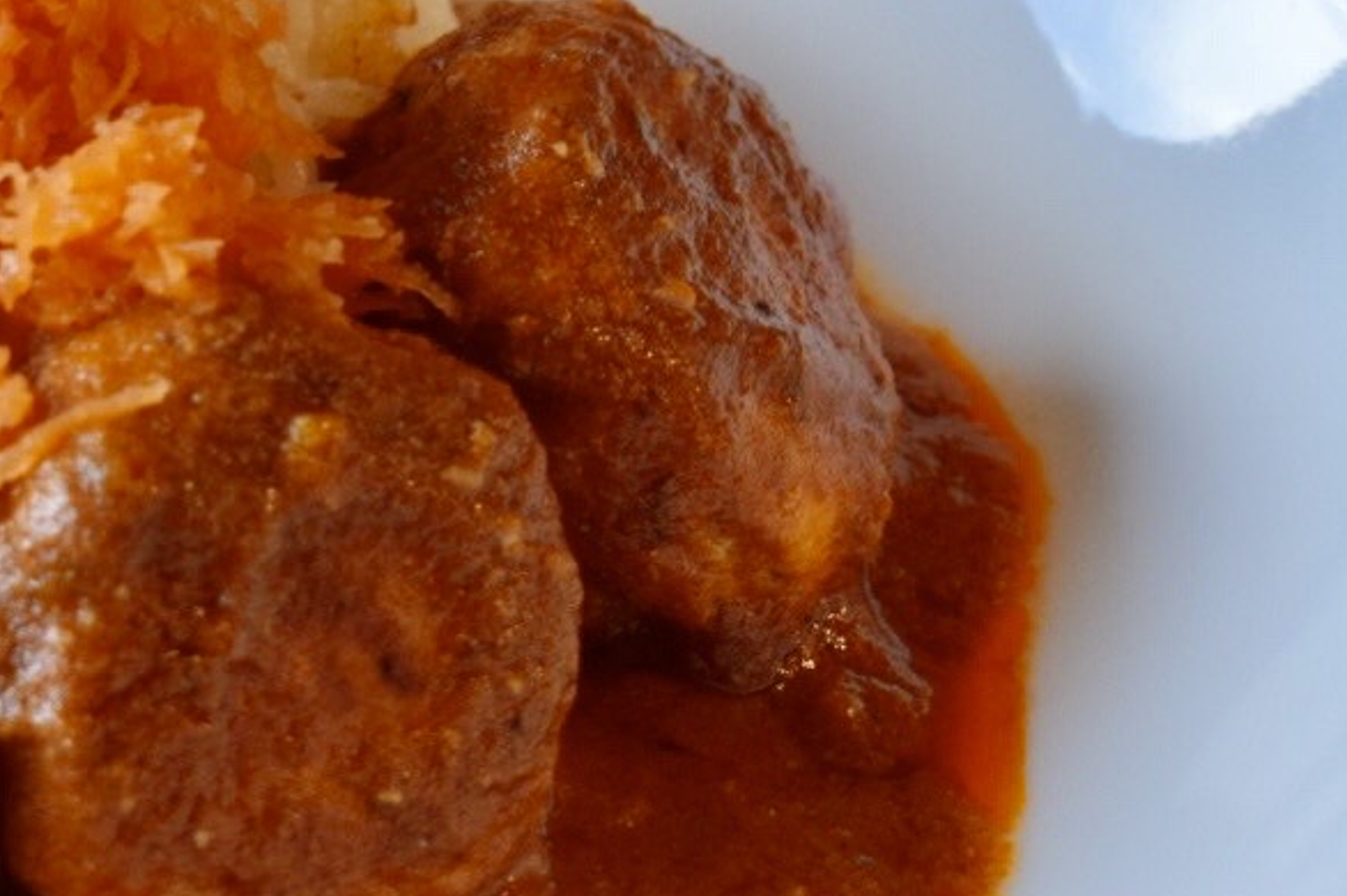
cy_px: 462
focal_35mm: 166
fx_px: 6207
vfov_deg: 8.3
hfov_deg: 12.3
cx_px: 129
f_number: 4.8
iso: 640
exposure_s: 1/60
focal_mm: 40
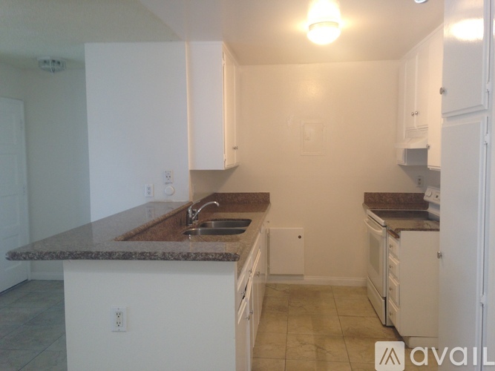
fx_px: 472
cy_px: 186
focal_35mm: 33
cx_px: 248
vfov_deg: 42.9
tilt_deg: -6.3
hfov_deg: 55.4
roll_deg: +0.2
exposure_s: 1/20
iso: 50
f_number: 2.4
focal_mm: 4.12
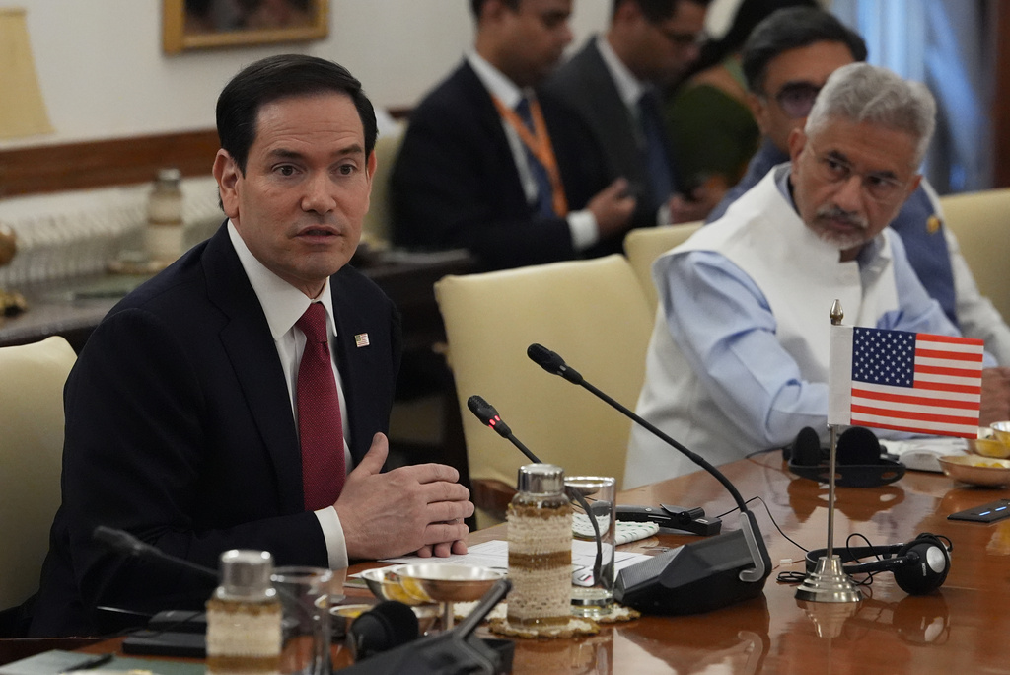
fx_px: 4968
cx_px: 505
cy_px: 338
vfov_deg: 7.8
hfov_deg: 11.6
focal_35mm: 177
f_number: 3.5
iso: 5000
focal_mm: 118
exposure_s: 1/320
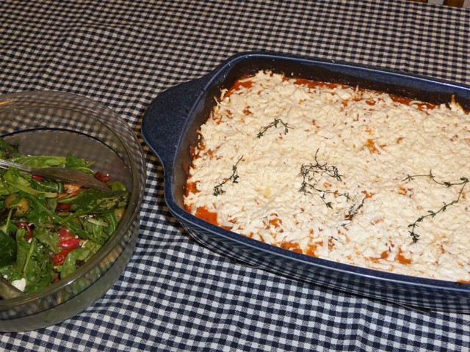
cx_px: 235
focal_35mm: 45
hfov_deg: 42.1
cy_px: 176
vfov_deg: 32.2
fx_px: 611
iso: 100
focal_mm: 7.6
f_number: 4.1
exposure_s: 1/30
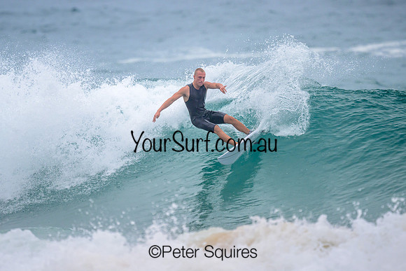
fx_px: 12408
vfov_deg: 1.3
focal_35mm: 1100
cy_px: 89
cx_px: 177
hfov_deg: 1.9
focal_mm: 800
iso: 360
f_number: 6.3
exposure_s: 1/2000
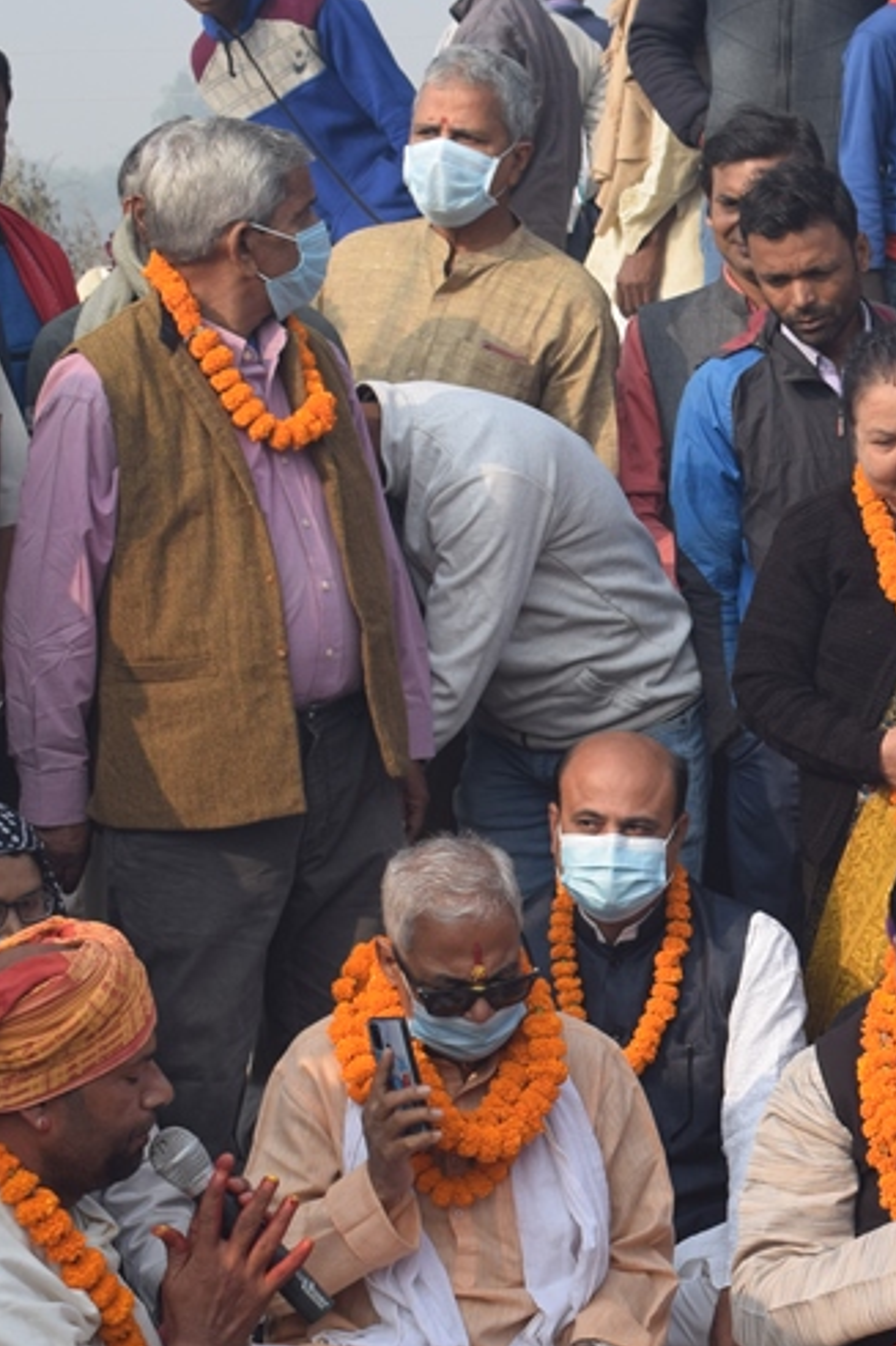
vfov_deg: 17.2
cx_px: 1225
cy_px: 862
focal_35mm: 119
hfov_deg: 11.2
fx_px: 4445
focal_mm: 38
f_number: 8
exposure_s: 1/250
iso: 200
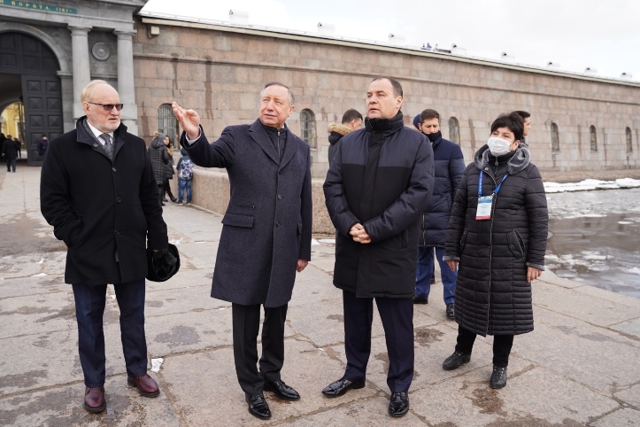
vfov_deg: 45.0
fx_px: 516
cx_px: 324
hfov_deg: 63.7
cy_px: 221
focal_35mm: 29
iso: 640
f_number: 4
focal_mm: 28
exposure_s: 1/1600
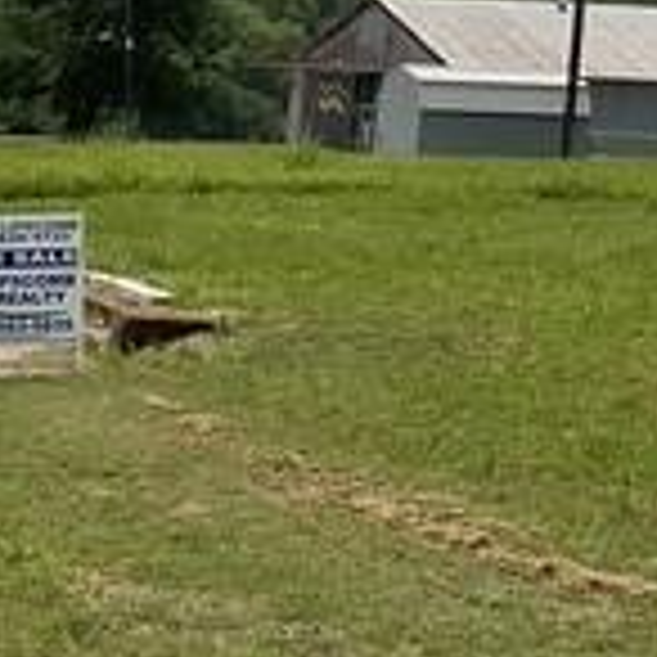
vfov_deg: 15.5
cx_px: -328
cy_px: 450
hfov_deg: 14.5
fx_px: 2405
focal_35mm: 112
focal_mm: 3
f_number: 1.8
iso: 16
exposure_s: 1/4785
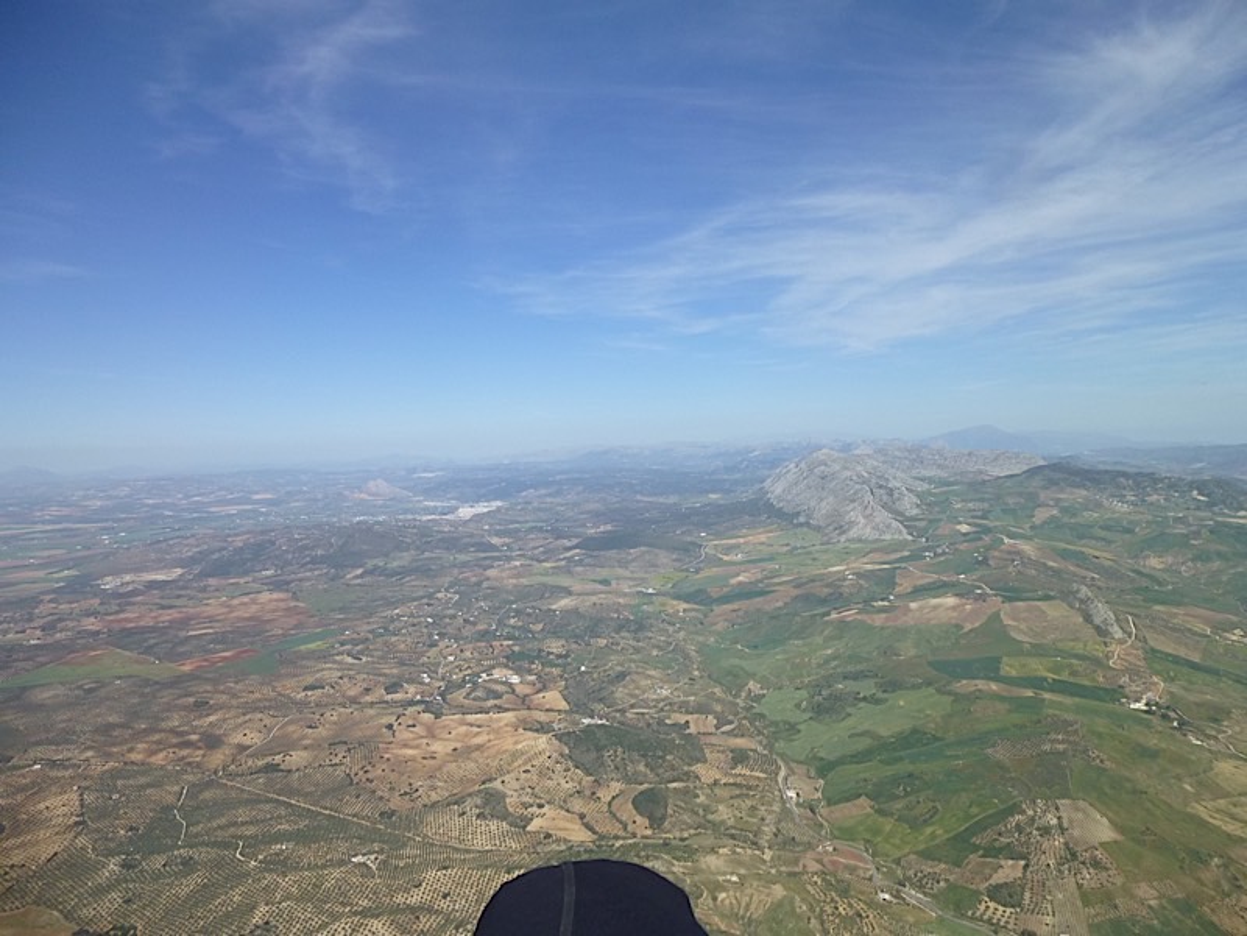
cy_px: 468
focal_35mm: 25
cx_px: 624
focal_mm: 4.5
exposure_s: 1/250
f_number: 9
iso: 100
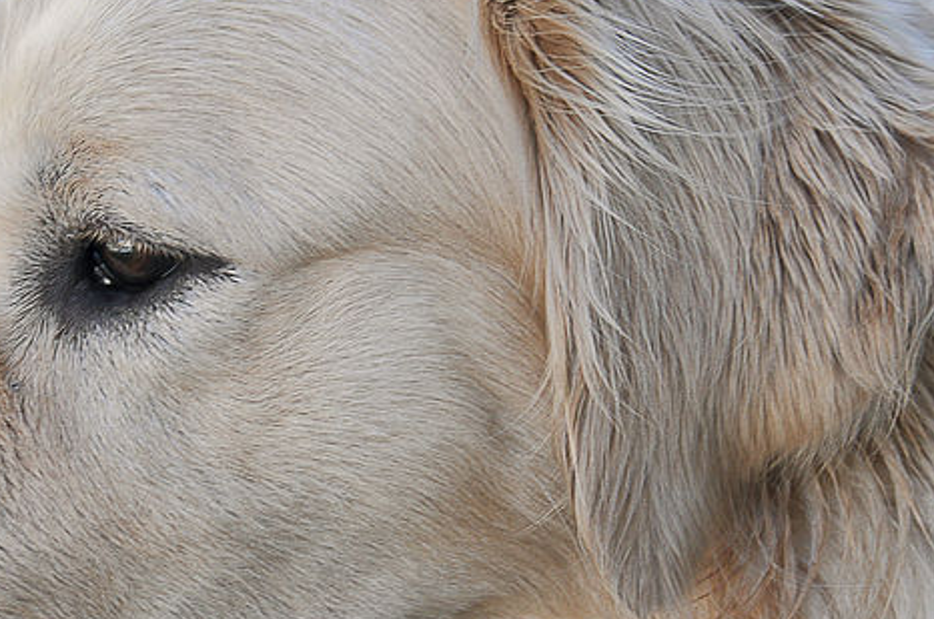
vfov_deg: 5.0
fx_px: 7121
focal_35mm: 275
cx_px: 106
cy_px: 360
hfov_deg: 7.5
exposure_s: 1/80
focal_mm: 95
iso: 200
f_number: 7.1
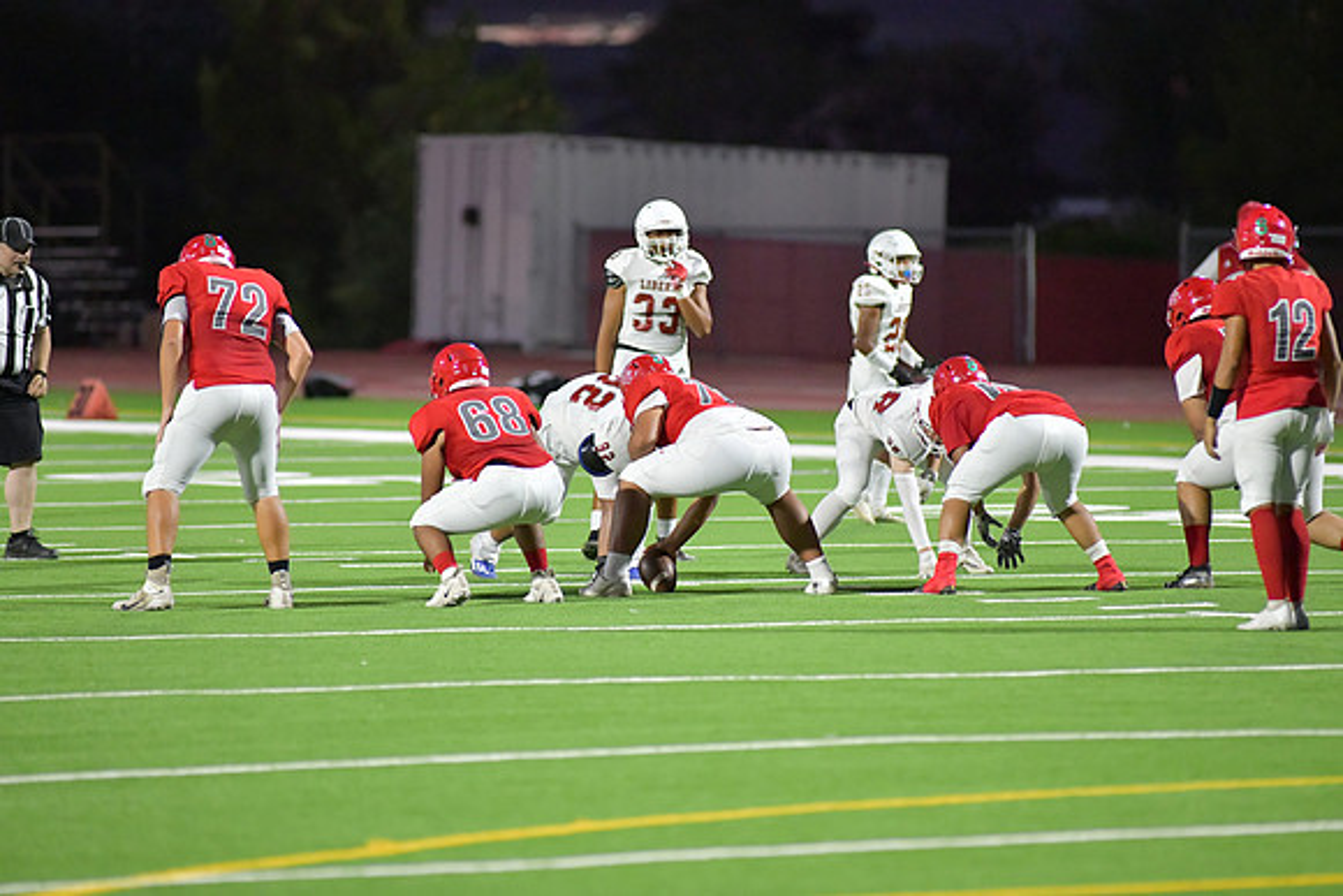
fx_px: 11194
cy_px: 448
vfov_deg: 4.6
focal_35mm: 300
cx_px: 672
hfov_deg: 6.9
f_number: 3.5
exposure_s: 1/1250
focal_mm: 300
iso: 9000
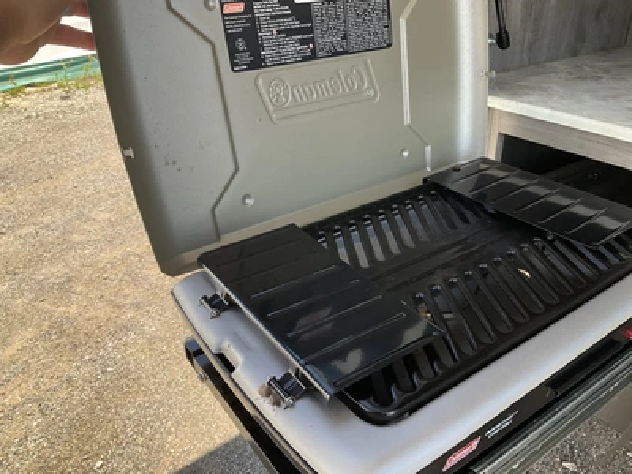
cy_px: 237
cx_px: 316
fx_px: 529
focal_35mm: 29
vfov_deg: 48.2
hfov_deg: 61.7
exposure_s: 1/274
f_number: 1.8
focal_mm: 3
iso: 25
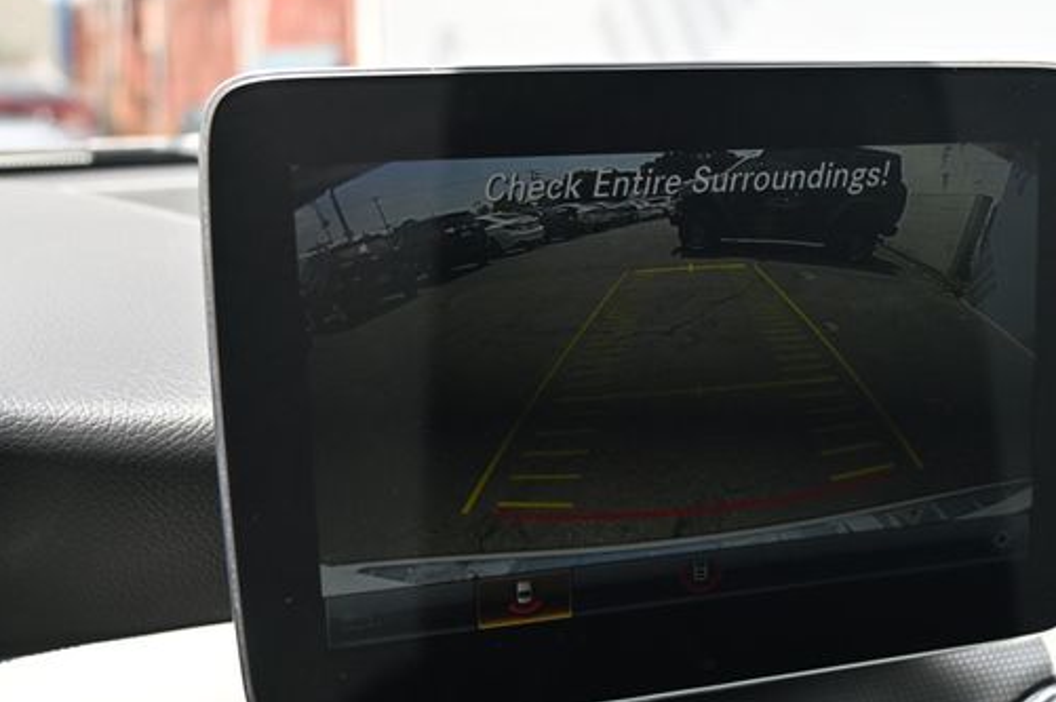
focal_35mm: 47
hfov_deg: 41.7
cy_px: 392
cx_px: 653
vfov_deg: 28.6
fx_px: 1376
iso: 280
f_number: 4.2
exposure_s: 1/250
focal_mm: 24.5
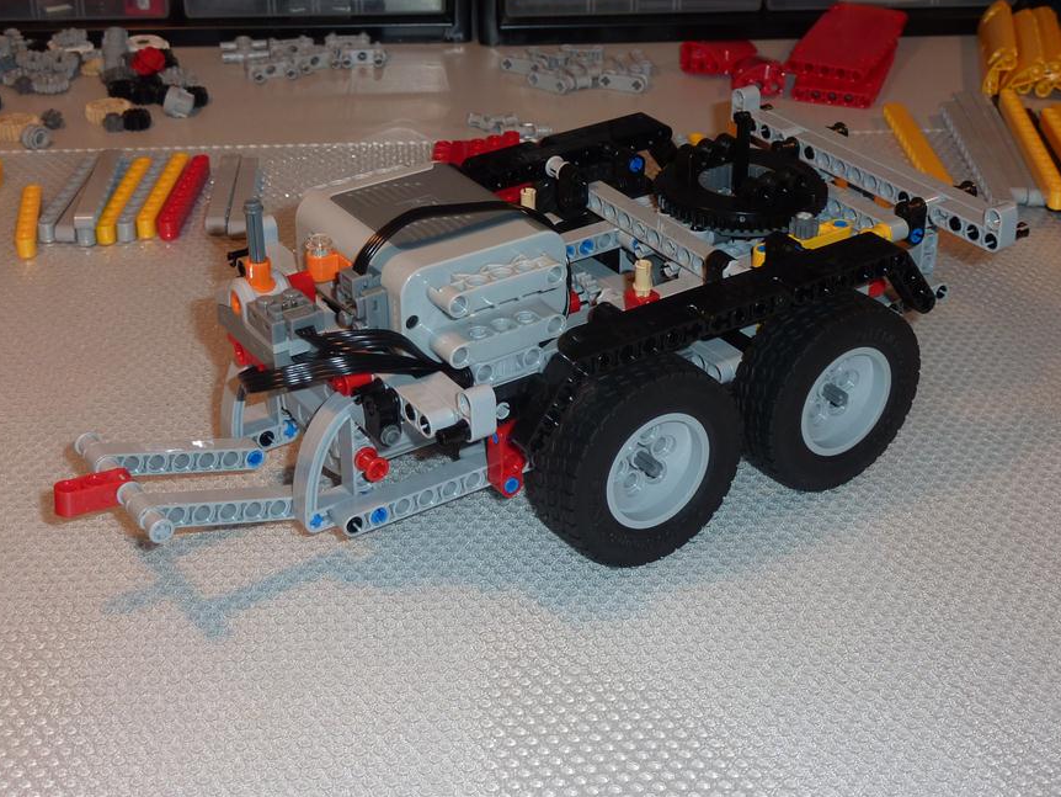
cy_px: 325
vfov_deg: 25.6
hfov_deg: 33.8
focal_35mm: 57
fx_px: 1748
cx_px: 539
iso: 100
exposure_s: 1/30
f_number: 3.8
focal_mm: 7.9
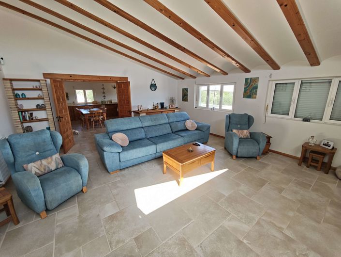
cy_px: 128
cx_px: 170
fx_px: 138
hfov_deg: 102.0
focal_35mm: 14
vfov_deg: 85.8
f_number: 2.2
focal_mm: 2.16
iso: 80
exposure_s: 1/100
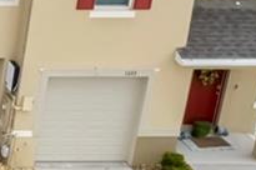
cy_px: -13
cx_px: -467
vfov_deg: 7.9
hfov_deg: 9.7
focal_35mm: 172
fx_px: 1221
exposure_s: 1/180
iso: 120
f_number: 2.8
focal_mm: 8.38
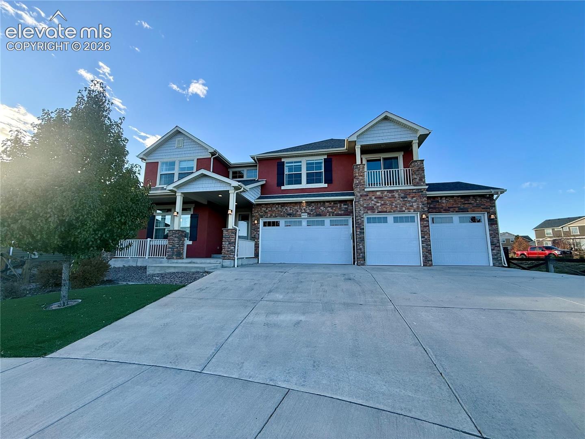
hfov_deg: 102.1
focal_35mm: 14
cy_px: 220
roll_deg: -0.2
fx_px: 237
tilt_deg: +7.2
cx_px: 292
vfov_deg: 85.7
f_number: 2.2
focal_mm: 2.22
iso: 64
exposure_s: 1/419
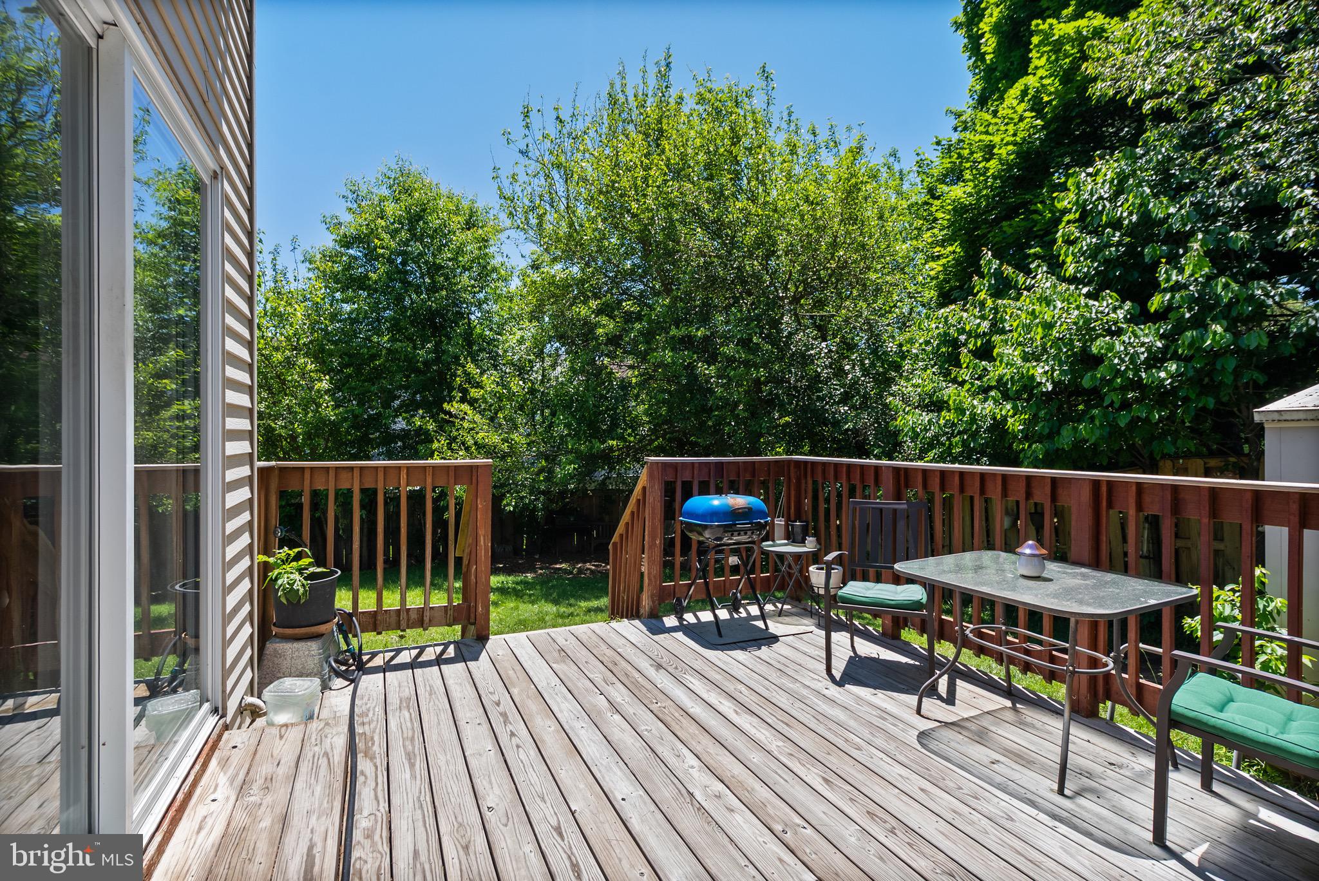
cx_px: 660
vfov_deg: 70.5
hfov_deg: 93.2
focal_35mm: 17
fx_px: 623
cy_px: 440
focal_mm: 17
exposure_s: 1/250
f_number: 8
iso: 800
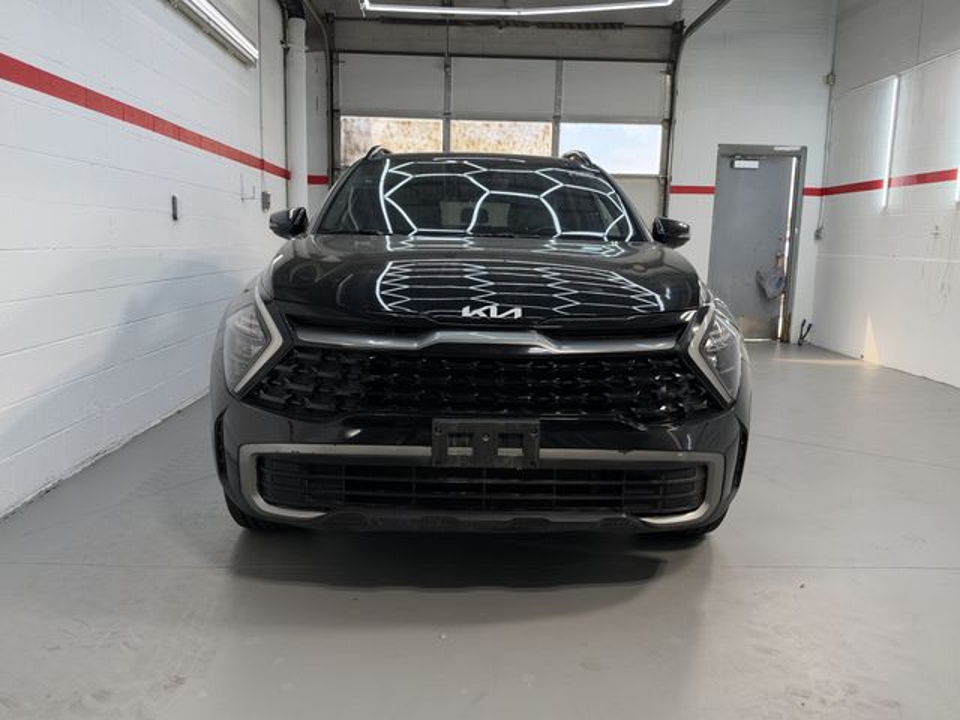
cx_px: 480
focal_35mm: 26
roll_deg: -2.0
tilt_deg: -7.3
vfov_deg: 53.1
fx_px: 721
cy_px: 360
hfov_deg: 67.3
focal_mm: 6.93
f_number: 1.48
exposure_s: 1/324
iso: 80
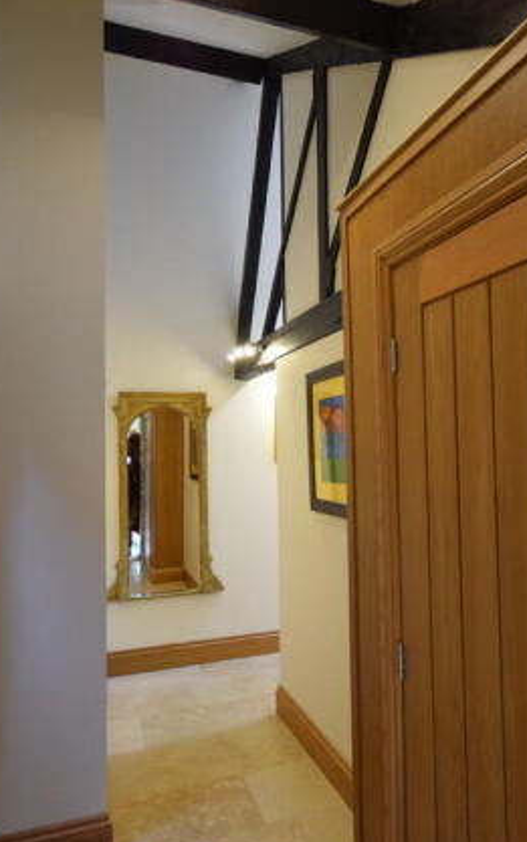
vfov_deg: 74.8
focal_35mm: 24
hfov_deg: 50.9
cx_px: 308
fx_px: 551
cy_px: 421
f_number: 4
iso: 1000
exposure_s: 1/60
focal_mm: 10
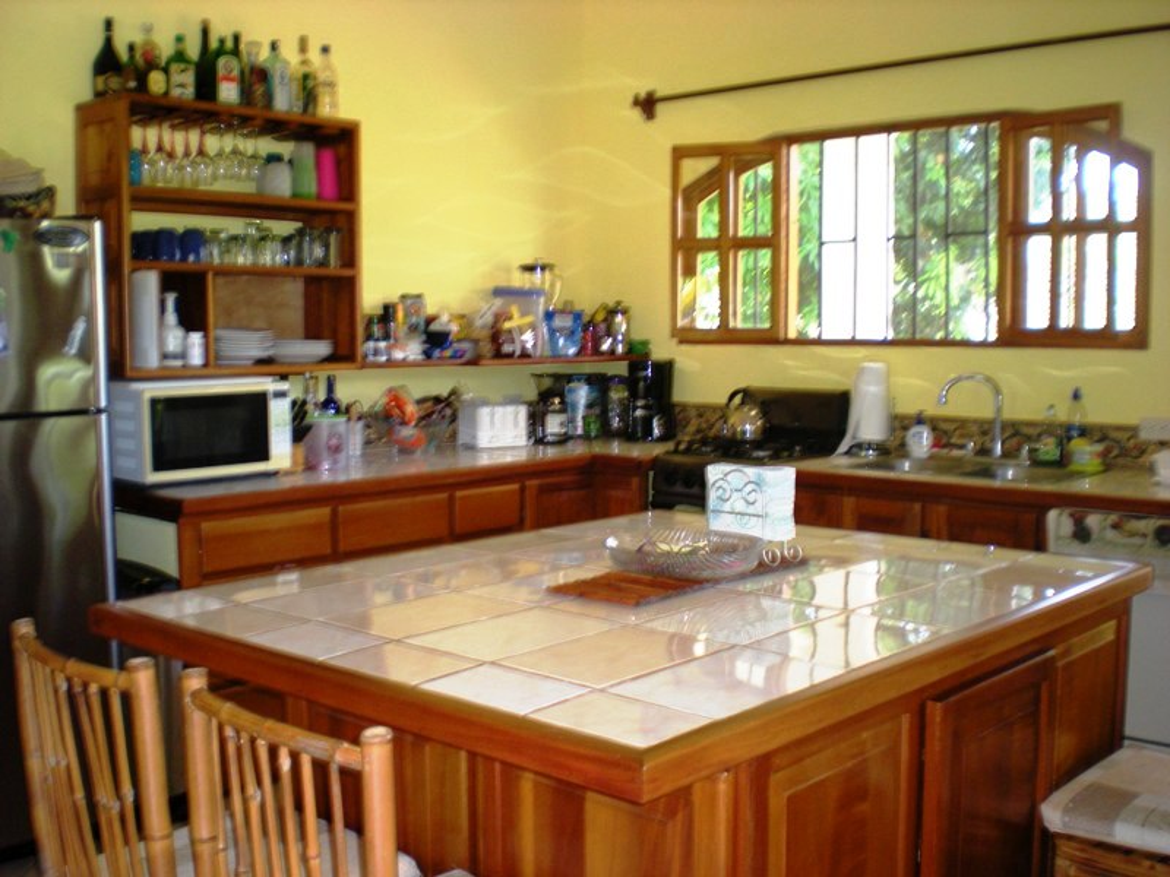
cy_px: 438
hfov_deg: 49.0
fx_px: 1284
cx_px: 585
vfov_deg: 37.7
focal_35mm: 38
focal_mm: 6.3
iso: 171
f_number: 3.1
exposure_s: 1/31.4
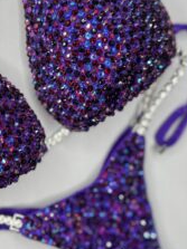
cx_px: 43
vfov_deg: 43.9
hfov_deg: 32.8
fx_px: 310
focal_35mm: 43
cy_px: 118
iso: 64
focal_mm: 6.76
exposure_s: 1/121
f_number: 1.78
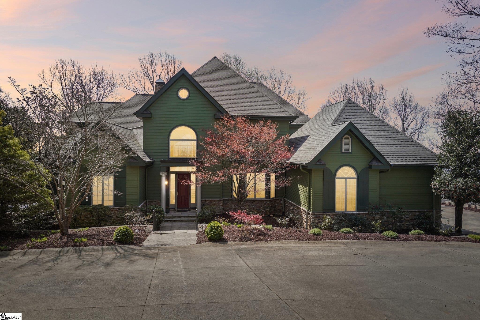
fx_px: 360
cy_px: 160
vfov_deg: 47.9
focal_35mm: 27
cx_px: 240
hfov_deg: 67.4
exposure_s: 1/125
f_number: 8
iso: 100
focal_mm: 18
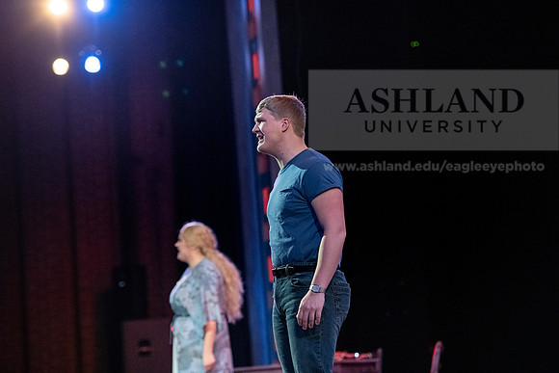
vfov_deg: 11.0
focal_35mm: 125
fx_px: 1941
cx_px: 280
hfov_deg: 16.4
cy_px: 186
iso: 4000
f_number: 2.8
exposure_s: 1/320
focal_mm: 125
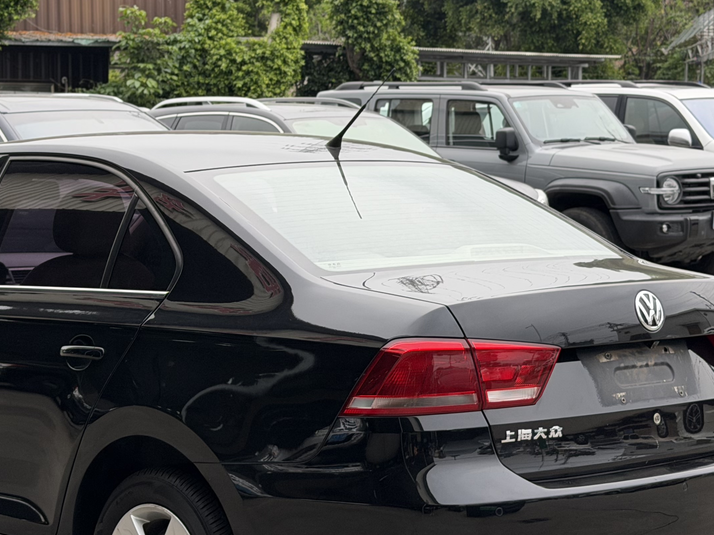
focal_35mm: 90
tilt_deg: -4.5
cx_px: 241
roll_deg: -0.1
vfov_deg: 16.4
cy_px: 270
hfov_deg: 21.7
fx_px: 1857
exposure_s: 1/802
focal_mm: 6.76
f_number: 1.78
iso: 64
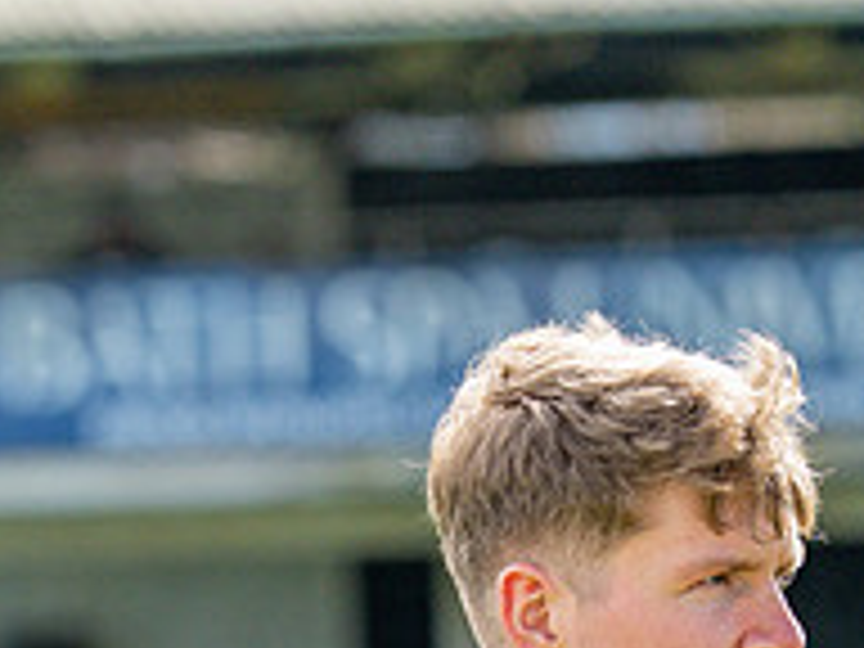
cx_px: 614
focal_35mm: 685
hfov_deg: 2.9
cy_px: 832
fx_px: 17097
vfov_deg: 2.2
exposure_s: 1/1250
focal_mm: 135
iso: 200
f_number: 4
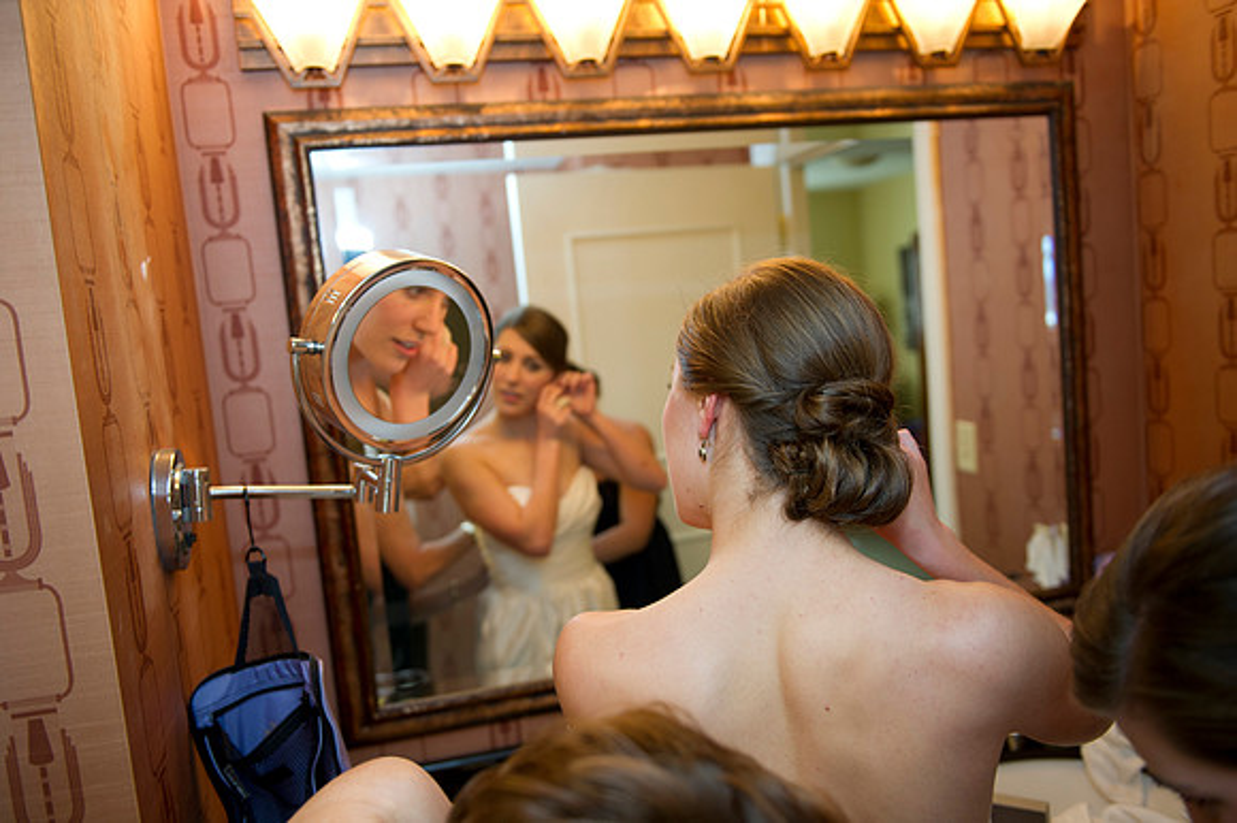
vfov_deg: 42.3
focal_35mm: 31
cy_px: 412
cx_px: 618
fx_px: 1065
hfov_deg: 60.3
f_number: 2.8
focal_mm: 31
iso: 640
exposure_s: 1/125
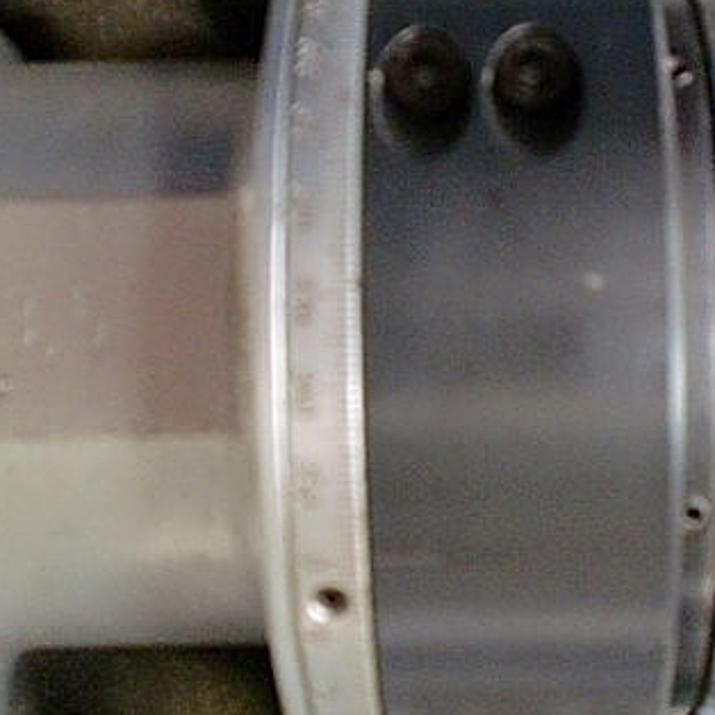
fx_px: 1472
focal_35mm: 63
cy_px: 353
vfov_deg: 27.3
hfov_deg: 27.2
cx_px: 465
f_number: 3.1
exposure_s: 1/60
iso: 500
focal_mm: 6.3
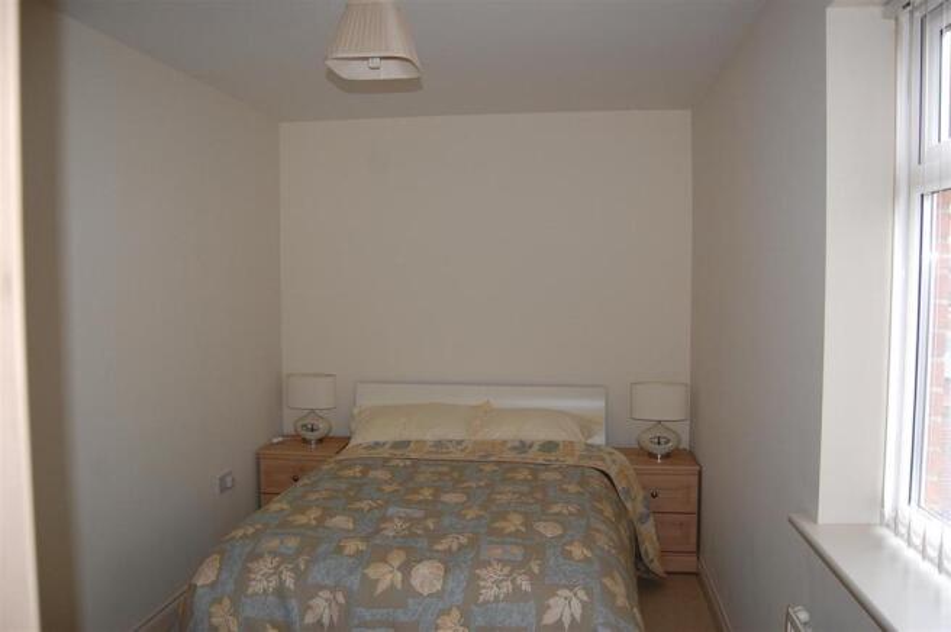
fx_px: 713
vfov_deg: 47.8
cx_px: 476
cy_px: 316
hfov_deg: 67.4
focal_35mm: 27
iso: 400
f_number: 3.5
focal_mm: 18
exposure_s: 1/60
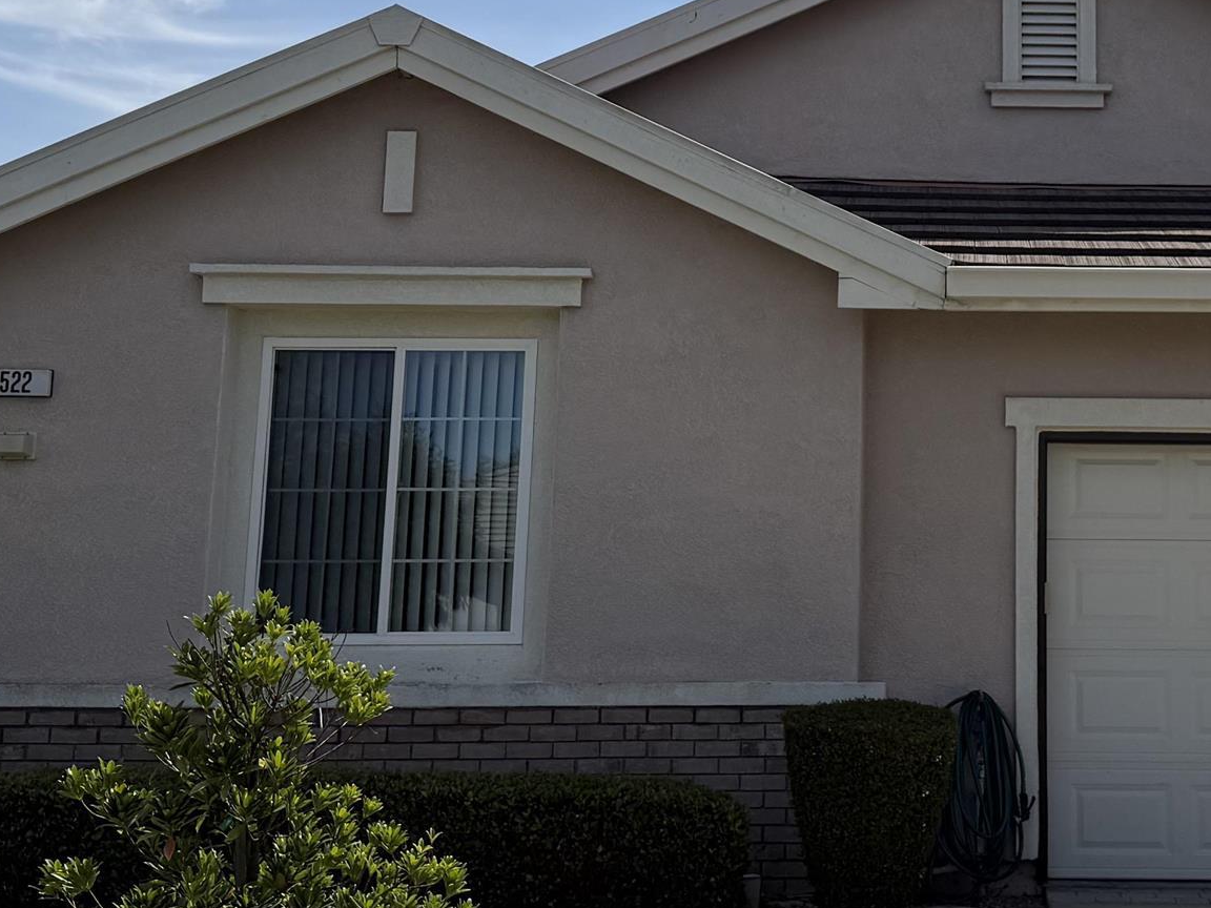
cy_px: 242
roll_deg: +0.6
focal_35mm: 64
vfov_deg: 22.7
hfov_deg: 29.5
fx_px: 2239
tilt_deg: +9.3
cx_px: 996
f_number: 1.78
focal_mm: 6.76
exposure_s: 1/9091
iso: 80
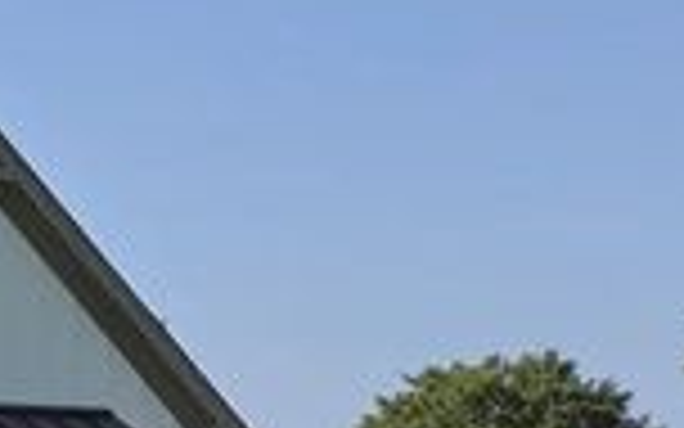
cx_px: -1521
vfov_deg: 7.9
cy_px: 518
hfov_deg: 9.4
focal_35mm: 164
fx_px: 3057
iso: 80
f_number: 1.8
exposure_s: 1/4131
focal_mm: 5.4
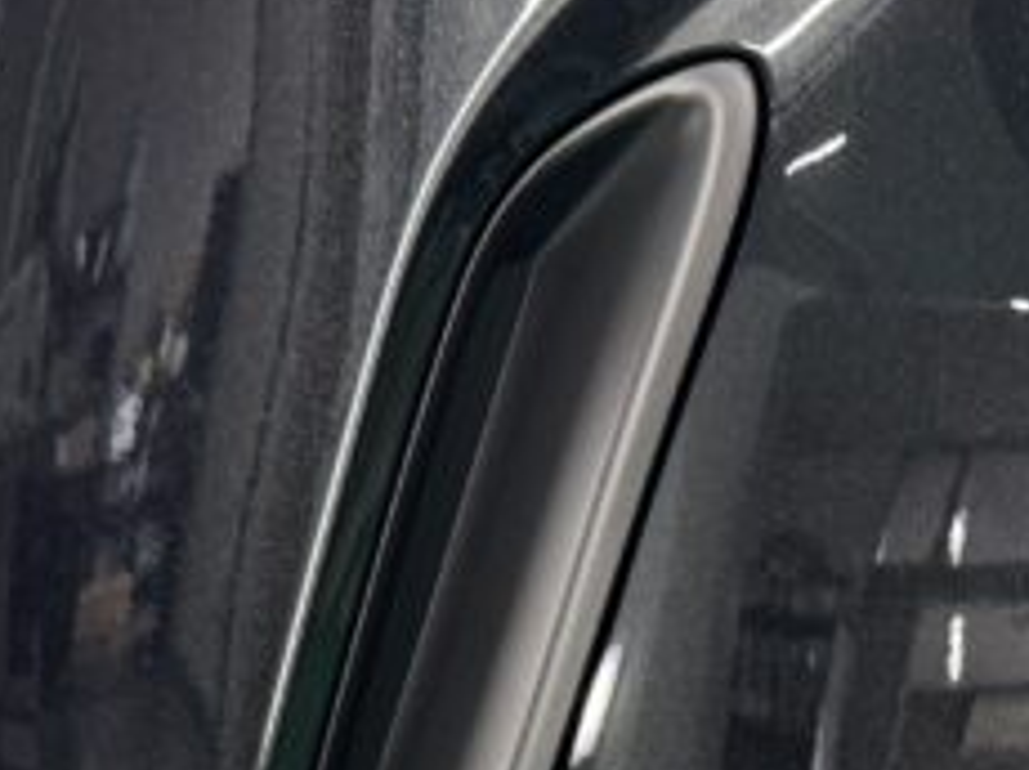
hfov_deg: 17.6
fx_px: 3177
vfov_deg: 12.6
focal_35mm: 107
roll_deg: -2.0
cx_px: 1190
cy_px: 1397
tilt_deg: -19.1
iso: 160
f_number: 1.78
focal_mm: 6.76
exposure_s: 1/100
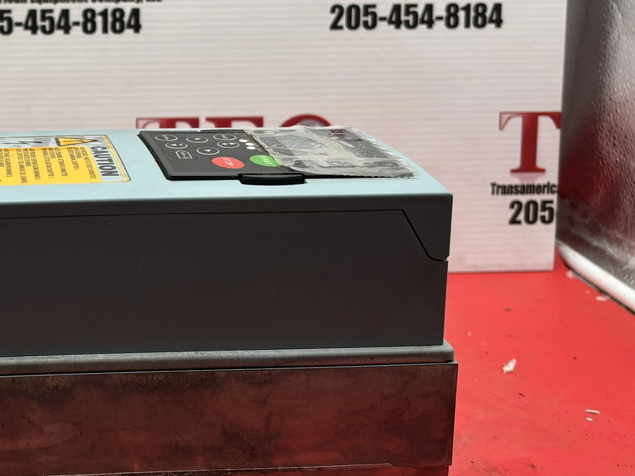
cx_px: 54
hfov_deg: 29.4
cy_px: 175
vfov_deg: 23.2
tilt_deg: -14.6
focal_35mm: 63
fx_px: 1156
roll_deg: -0.7
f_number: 1.6
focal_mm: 5.96
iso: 50
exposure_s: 1/454
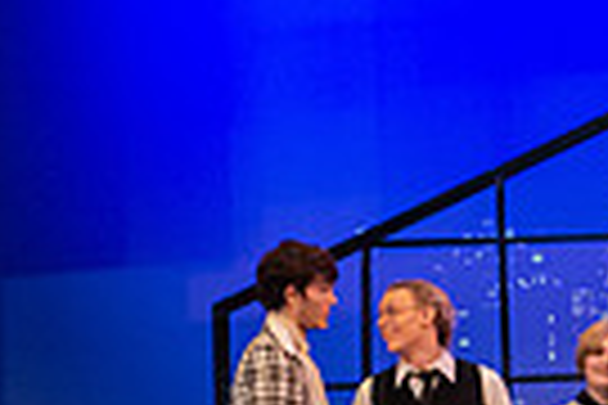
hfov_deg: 9.1
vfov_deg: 6.4
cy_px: 394
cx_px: 1153
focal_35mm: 215
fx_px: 3631
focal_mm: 50
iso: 3200
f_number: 3.2
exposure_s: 1/200
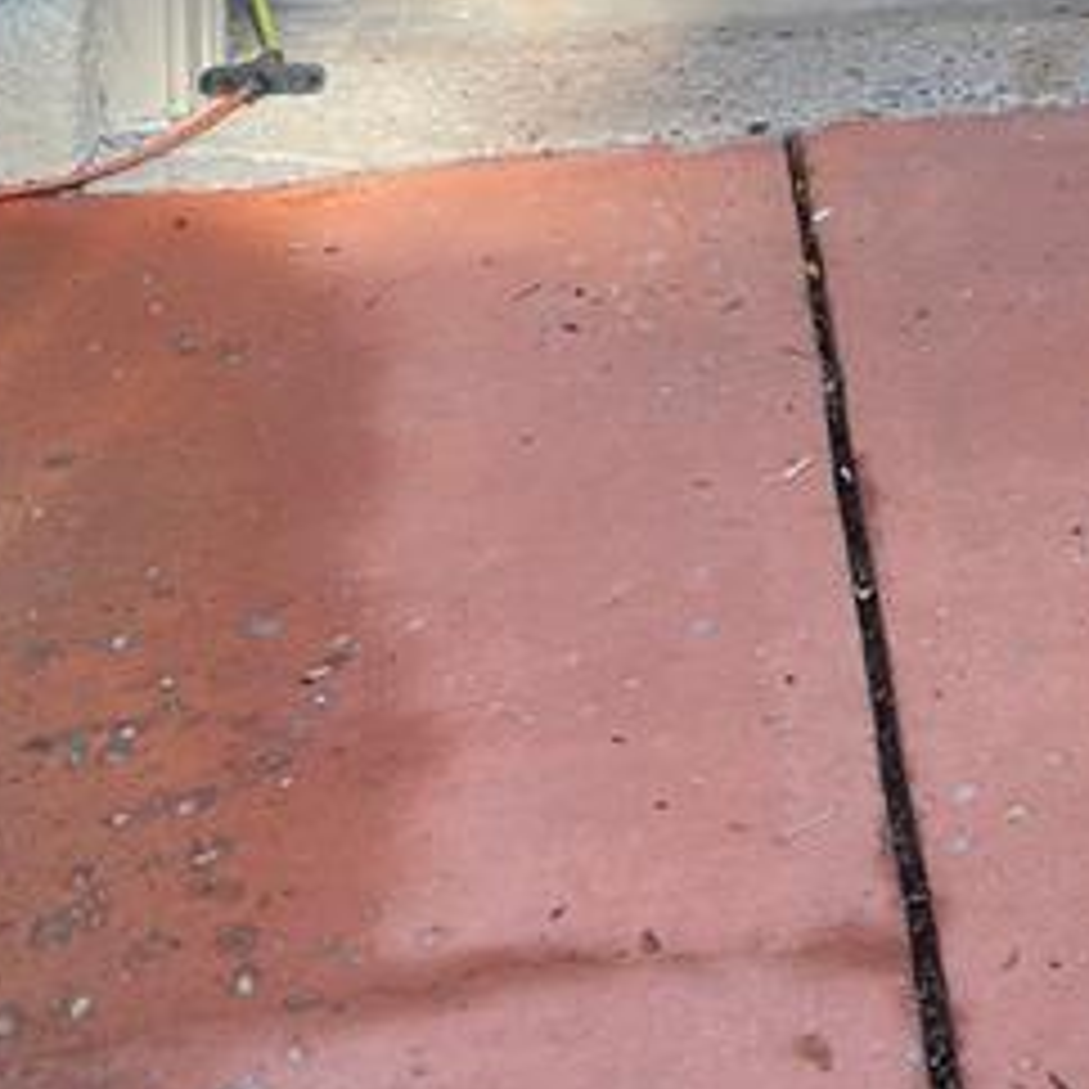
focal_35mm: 73
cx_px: 1224
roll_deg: +0.0
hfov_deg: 22.3
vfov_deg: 20.5
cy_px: -513
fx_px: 2598
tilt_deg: -6.6
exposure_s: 1/461
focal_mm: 5.1
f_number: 1.6
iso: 50
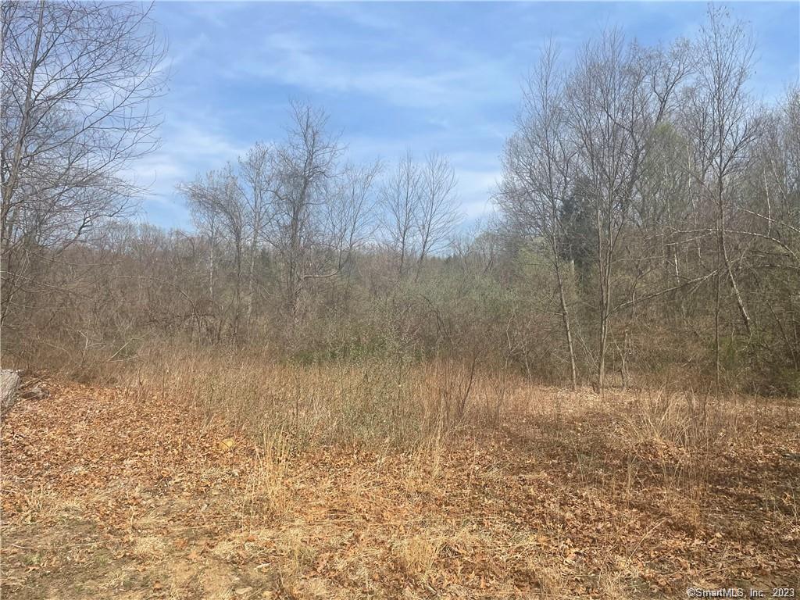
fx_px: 601
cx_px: 400
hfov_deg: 67.3
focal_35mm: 26
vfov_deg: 53.1
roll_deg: +0.9
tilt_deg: +3.4
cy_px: 300
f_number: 1.6
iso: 32
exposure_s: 1/3509
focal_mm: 4.2
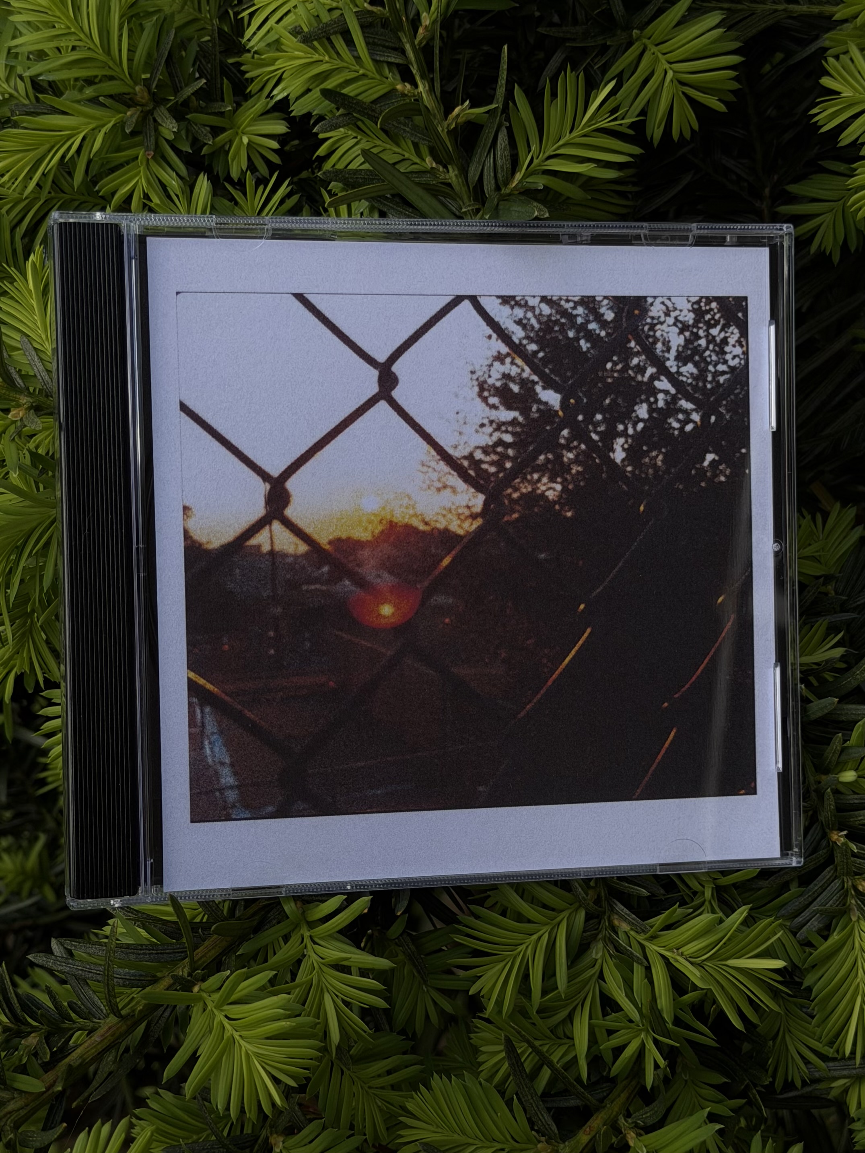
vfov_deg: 39.7
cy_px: 576
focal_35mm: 48
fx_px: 1599
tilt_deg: -79.9
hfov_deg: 30.3
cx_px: 432
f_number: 1.78
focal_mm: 6.76
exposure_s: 1/987
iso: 64
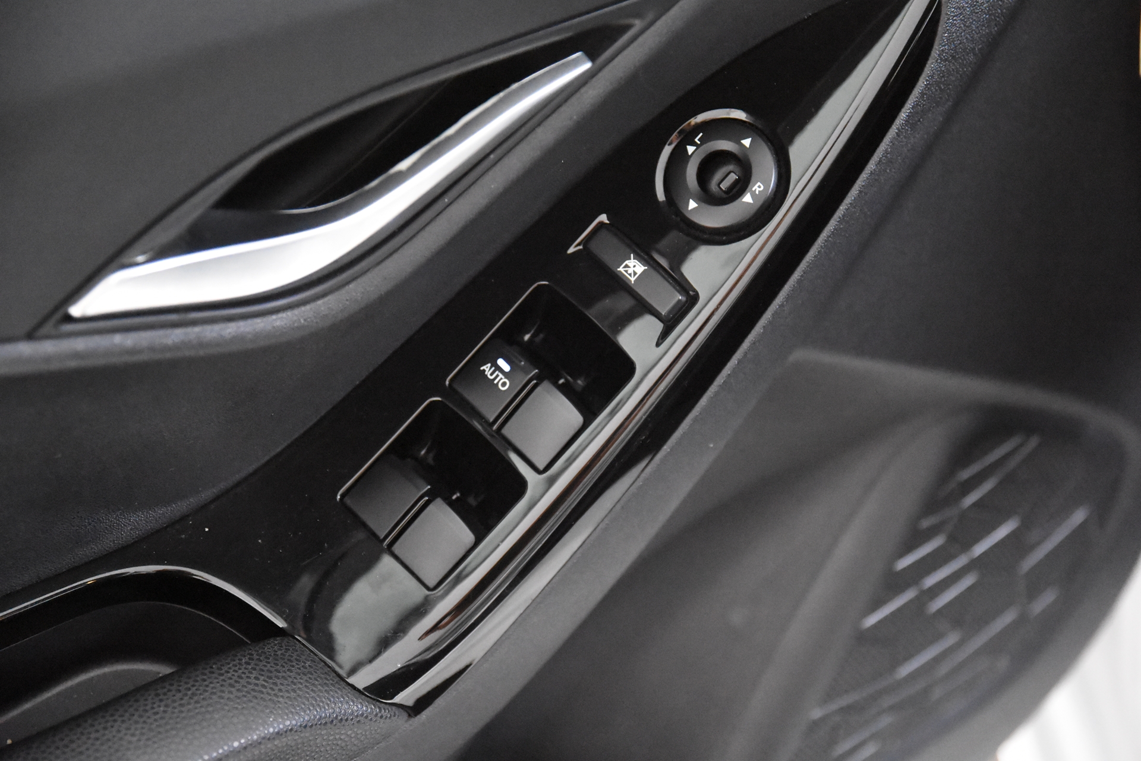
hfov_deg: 23.4
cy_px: 380
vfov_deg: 15.7
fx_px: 2757
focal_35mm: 87
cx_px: 570
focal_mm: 58
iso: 12800
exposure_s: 1/60
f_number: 4
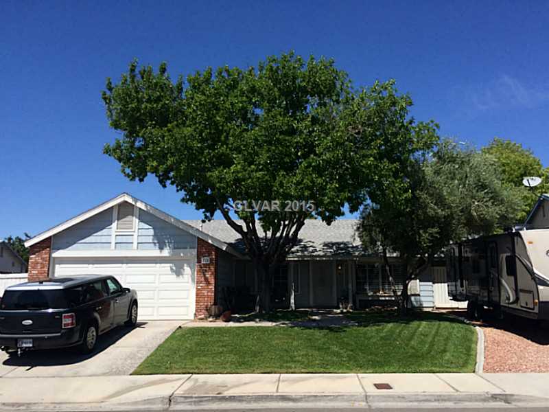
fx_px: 460
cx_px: 274
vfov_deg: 48.2
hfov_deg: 61.7
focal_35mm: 29
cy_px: 206
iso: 32
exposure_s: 1/2933
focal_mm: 4.15
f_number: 2.2
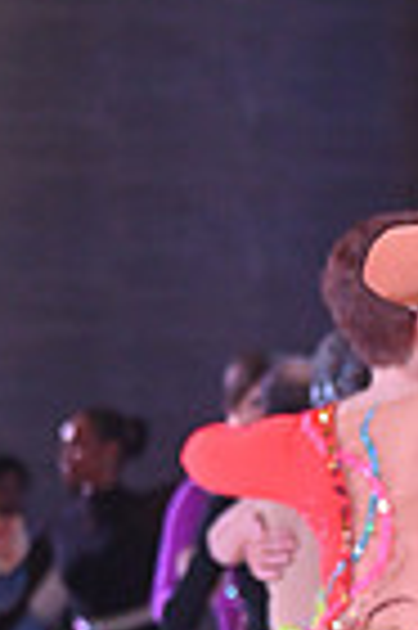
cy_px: 842
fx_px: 8677
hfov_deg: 2.7
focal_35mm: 497
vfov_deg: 4.1
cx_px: 807
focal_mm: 120
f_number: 5
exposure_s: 1/320
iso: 2500
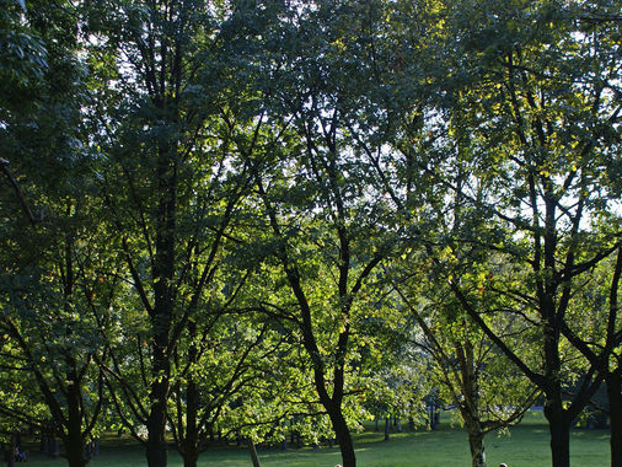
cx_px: 279
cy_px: 321
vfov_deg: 19.1
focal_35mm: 77
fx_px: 1384
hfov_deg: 25.3
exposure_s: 1/50
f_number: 5
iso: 125
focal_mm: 30
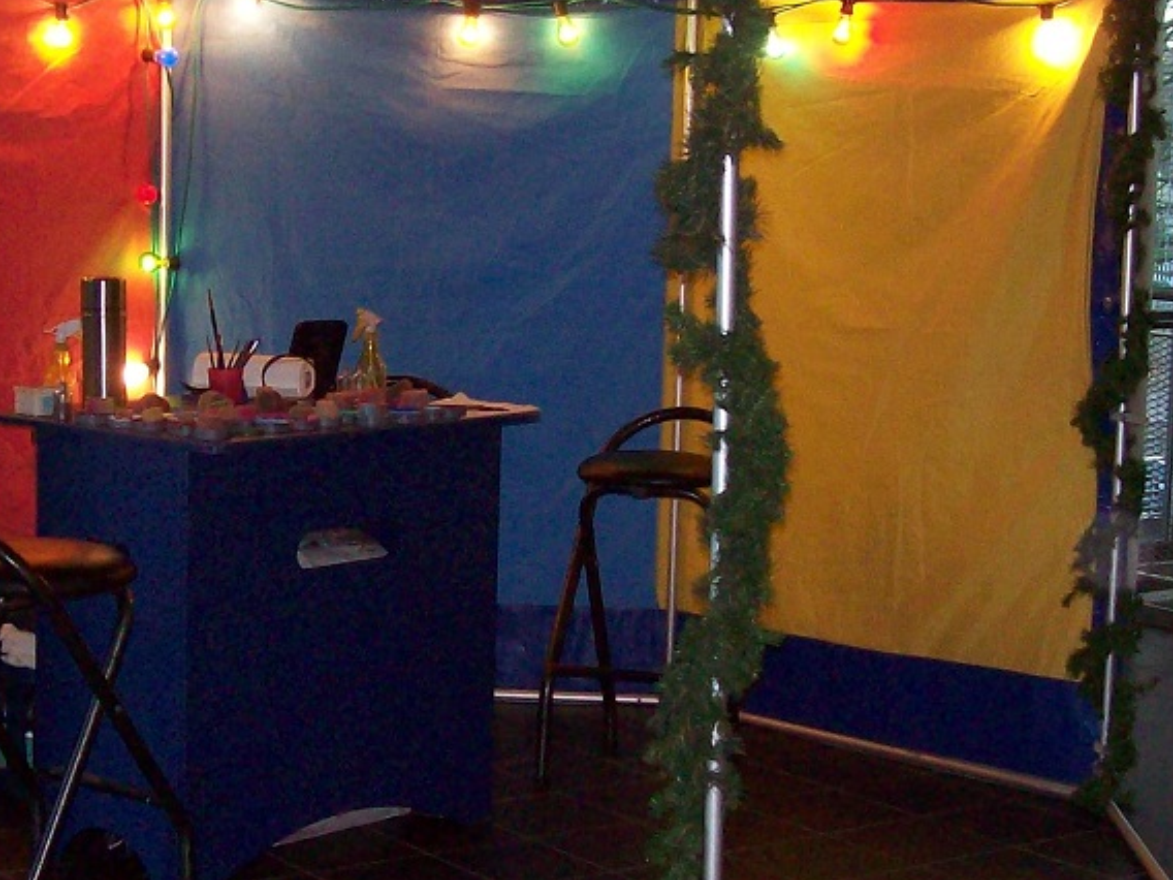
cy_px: 450
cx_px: 353
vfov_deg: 19.4
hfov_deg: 25.5
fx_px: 2575
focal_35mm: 76
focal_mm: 6
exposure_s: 1/64
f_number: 2.7
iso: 200
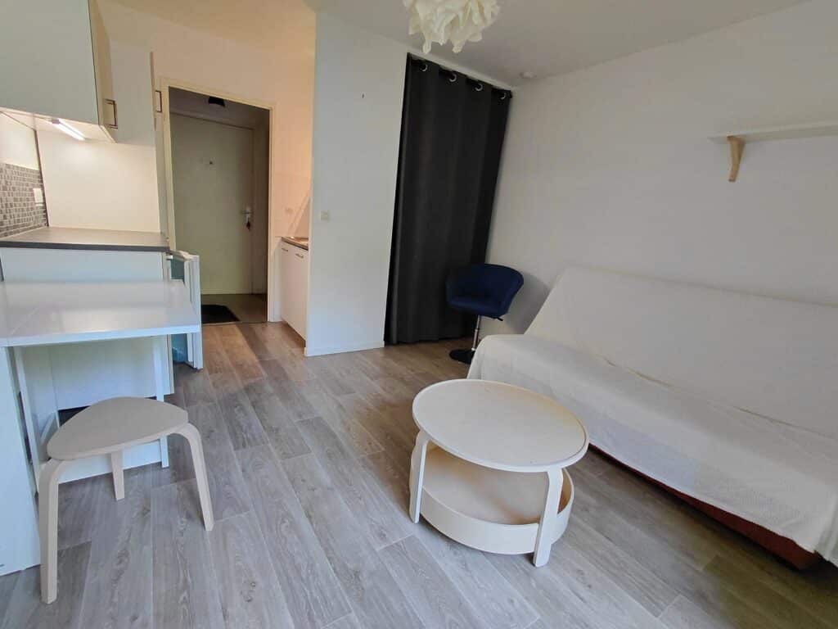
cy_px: 314
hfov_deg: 94.5
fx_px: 387
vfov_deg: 78.1
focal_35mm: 16
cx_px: 419
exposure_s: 1/60
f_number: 2.2
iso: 250
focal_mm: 1.64
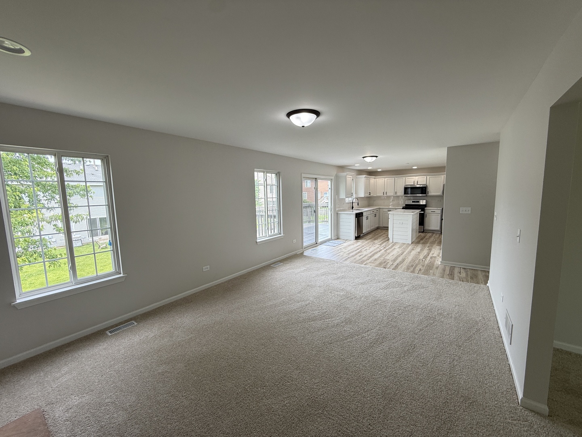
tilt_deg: -5.7
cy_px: 218
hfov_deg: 102.1
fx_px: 235
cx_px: 291
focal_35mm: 14
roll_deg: +1.0
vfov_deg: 85.7
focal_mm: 2.22
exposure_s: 1/133
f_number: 2.2
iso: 64
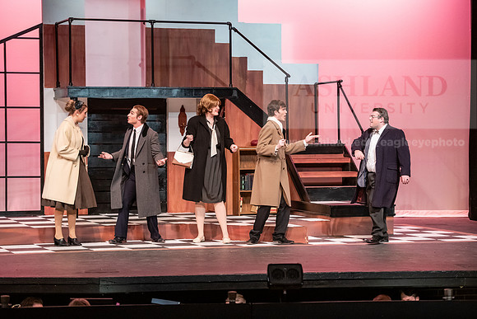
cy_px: 160
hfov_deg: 20.4
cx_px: 238
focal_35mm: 100
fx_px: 1325
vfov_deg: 13.7
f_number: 3.2
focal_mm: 100
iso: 3200
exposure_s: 1/200
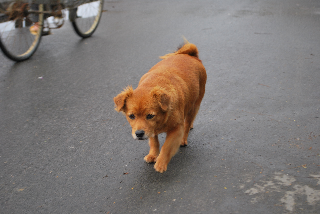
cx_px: 160
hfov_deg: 31.9
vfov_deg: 21.6
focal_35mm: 63
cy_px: 107
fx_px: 561
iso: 200
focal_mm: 42
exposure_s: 1/80
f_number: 5.3
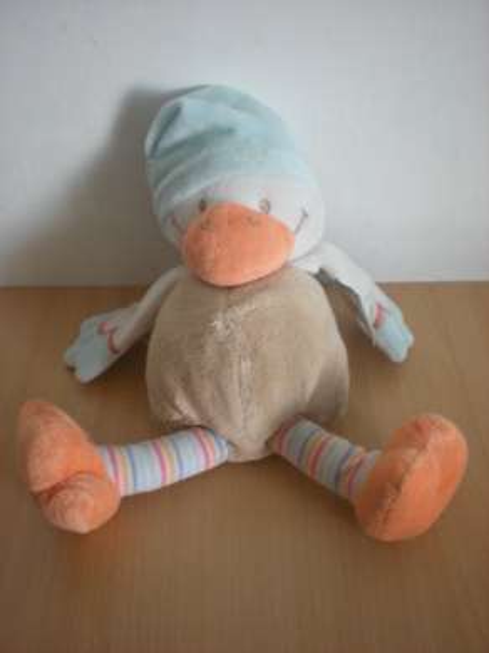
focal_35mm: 38
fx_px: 717
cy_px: 326
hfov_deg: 37.7
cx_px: 244
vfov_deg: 49.0
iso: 200
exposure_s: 1/22.7
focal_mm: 6.3
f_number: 3.1
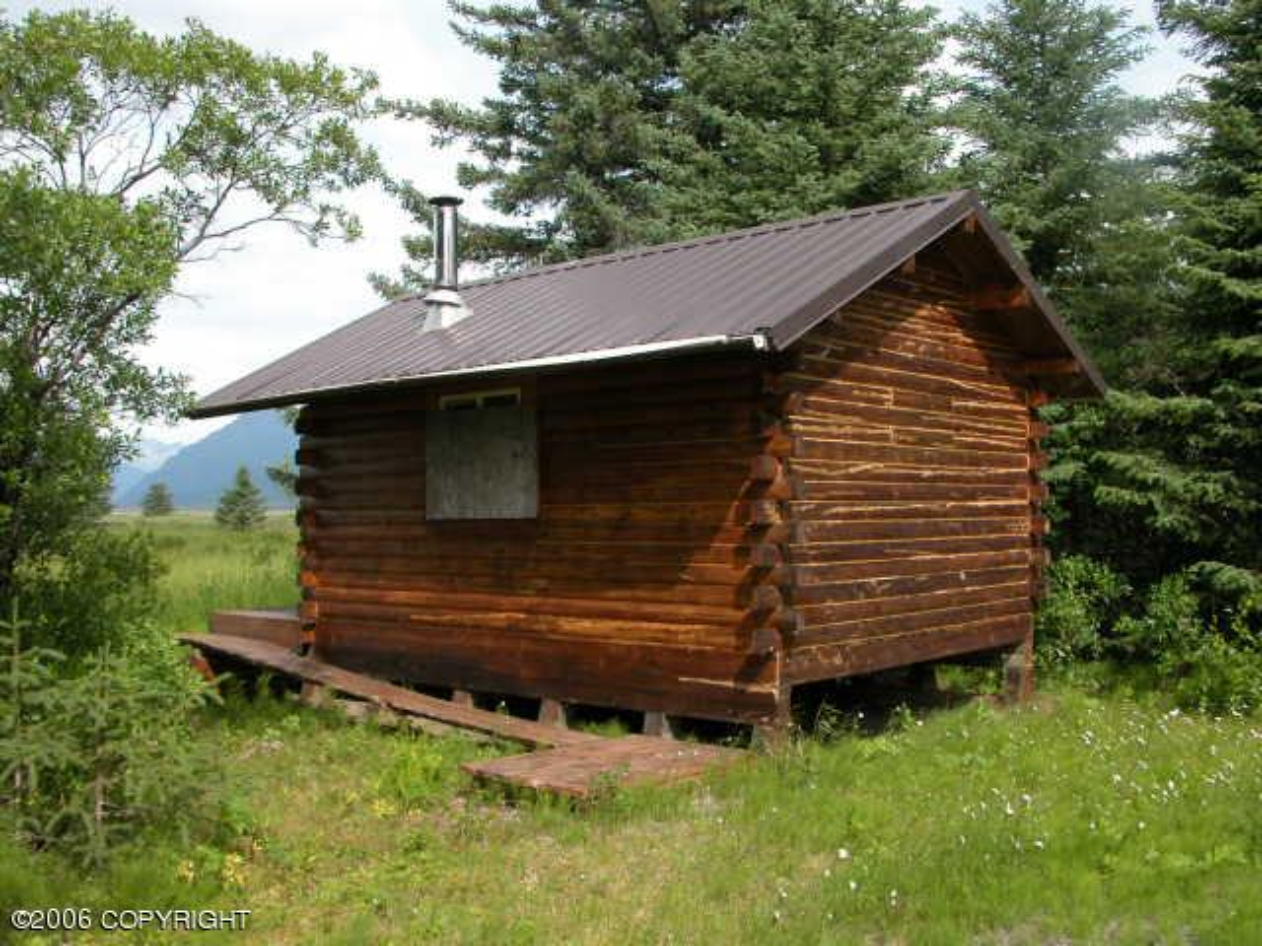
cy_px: 473
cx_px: 631
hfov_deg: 52.6
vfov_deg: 40.7
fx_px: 1276
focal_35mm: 35
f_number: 5.6
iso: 100
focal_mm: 8.9
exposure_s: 1/308
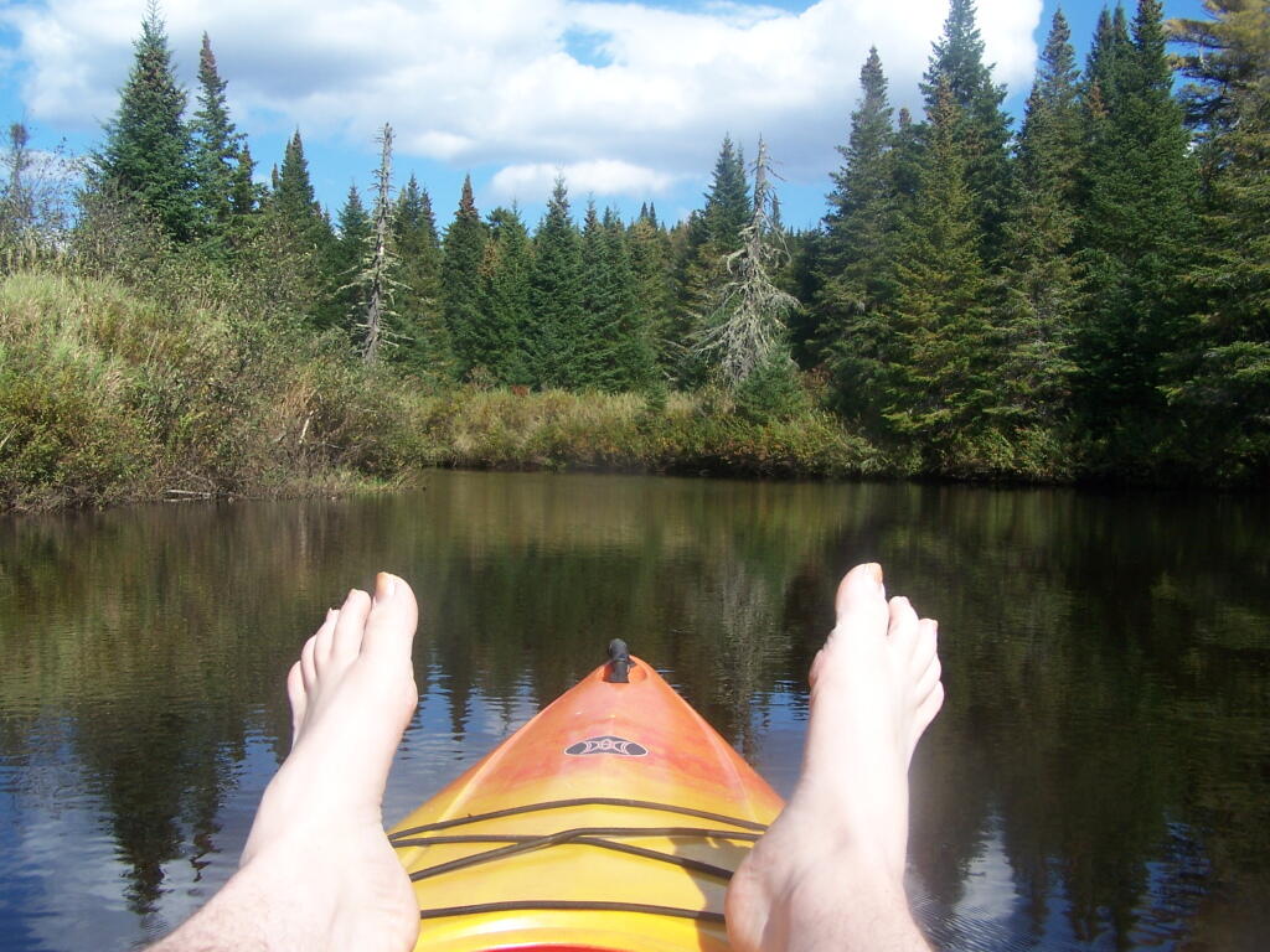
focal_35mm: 38
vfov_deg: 37.7
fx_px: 1394
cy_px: 476
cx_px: 635
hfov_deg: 49.0
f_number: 4
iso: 80
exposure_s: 1/640
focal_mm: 6.3
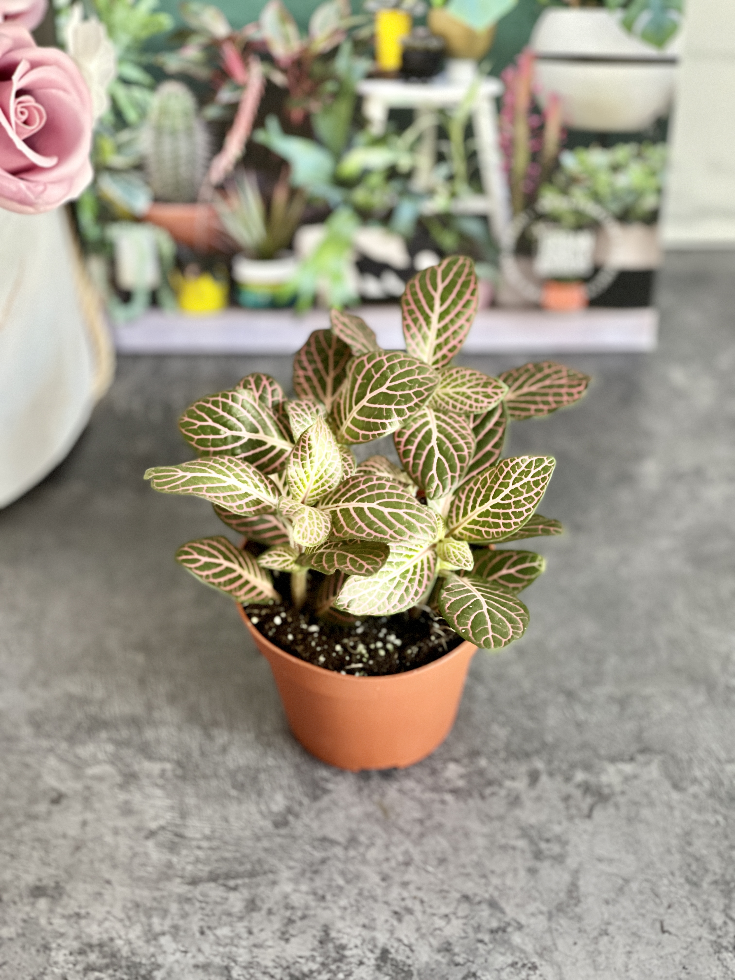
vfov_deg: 30.3
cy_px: 490
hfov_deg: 22.9
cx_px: 368
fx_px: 1812
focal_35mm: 64
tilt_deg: -47.4
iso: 320
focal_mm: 7.5
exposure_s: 1/40
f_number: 2.2
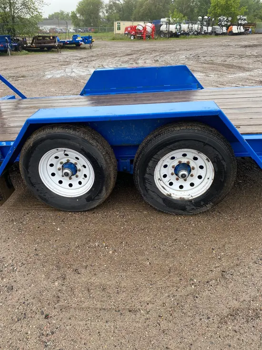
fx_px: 262
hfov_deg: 53.1
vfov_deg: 67.3
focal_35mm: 26
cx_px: 131
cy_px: 175
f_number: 1.8
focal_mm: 4.25
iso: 32
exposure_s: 1/147
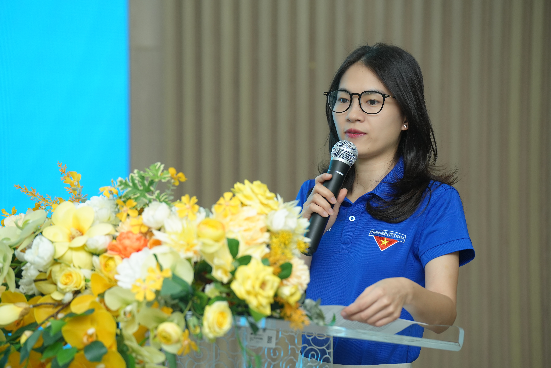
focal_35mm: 121
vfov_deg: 11.3
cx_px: 276
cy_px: 184
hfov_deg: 16.9
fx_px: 1852
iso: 800
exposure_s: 1/200
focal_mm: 121
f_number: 3.5
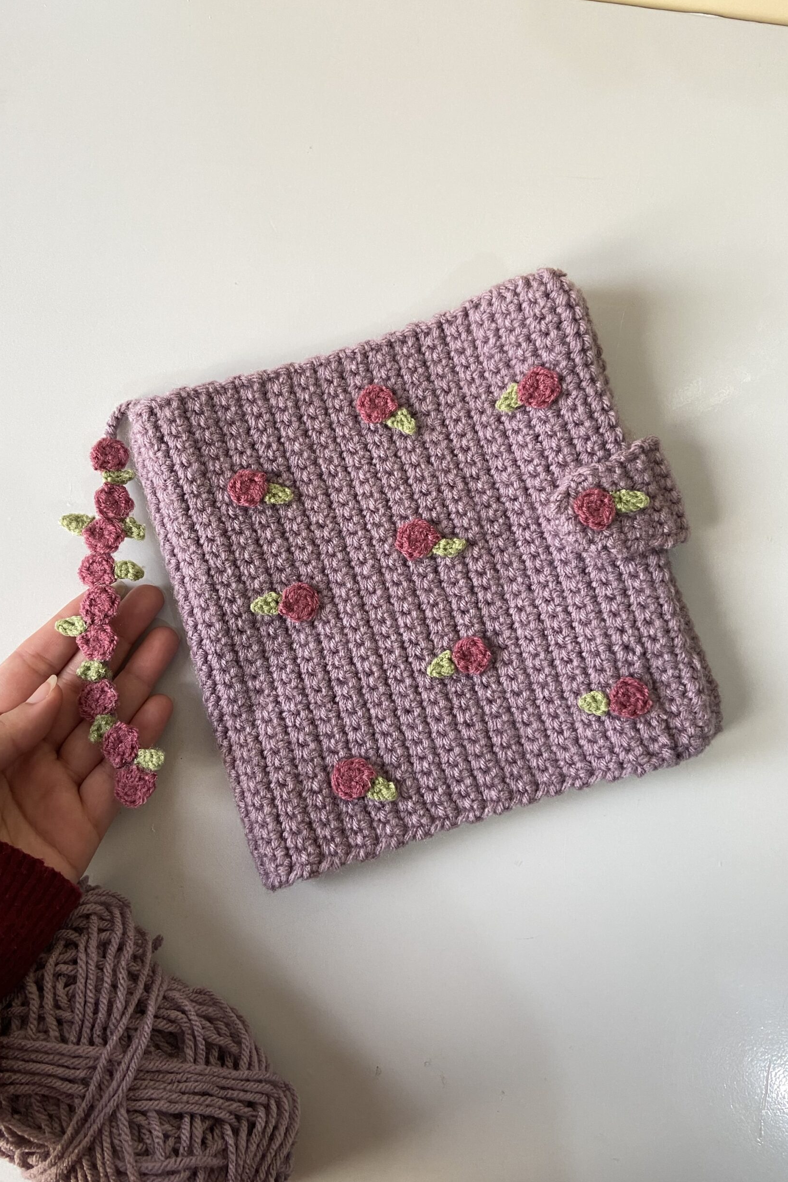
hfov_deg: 46.3
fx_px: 919
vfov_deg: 65.5
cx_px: 342
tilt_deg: -84.5
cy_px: 574
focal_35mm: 28
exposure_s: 1/63
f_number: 1.8
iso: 125
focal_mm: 4.25
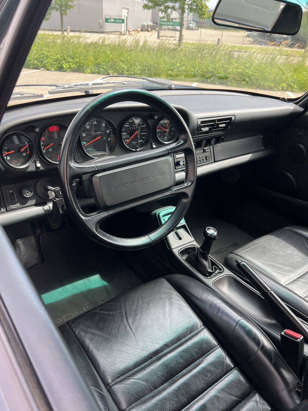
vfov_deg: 67.3
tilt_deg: -30.3
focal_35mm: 26
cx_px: 154
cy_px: 206
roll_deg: -2.5
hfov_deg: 53.1
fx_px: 308
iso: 50
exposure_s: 1/345
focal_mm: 5.7
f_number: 1.5
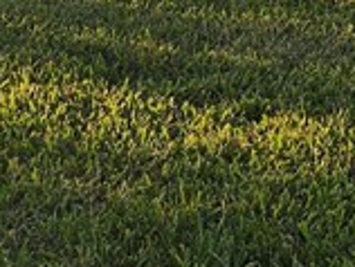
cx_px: 438
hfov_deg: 12.9
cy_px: -346
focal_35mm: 149
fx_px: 1530
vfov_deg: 9.1
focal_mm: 6.3
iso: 10
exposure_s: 1/330
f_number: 1.7
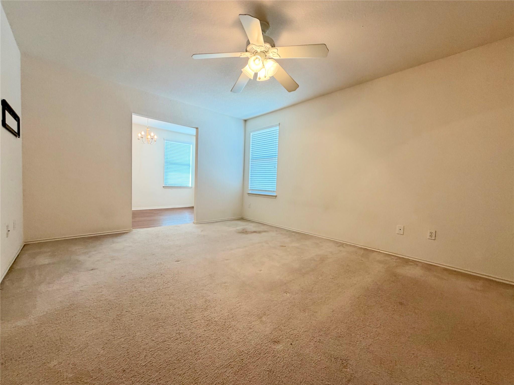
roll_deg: -2.6
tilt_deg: -2.4
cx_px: 257
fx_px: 208
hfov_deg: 102.1
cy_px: 192
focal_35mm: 14
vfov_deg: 85.7
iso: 200
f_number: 2.2
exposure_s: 1/60
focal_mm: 2.22
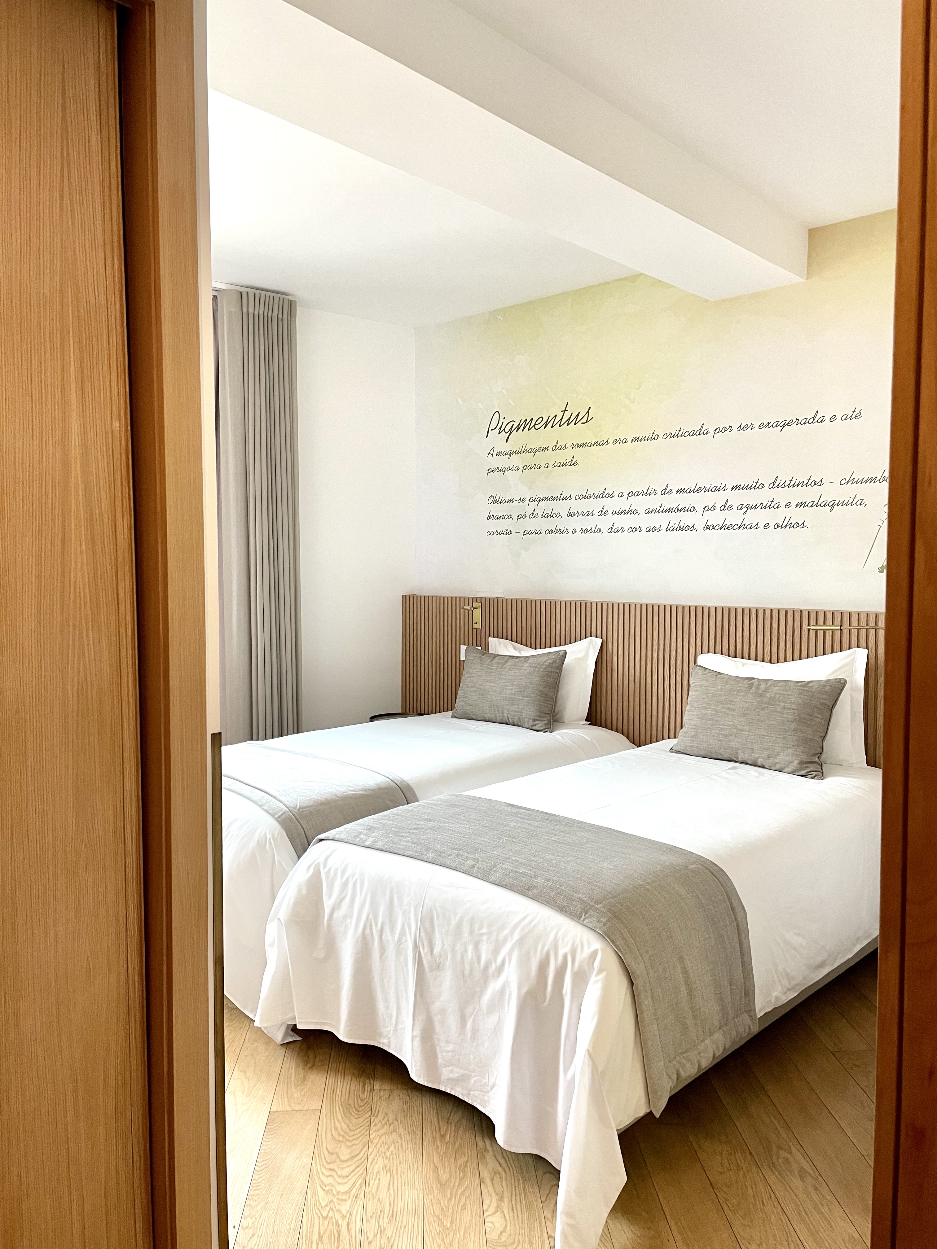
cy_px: 624
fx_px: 938
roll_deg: +0.1
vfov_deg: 67.3
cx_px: 468
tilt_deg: -4.1
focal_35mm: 26
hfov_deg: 53.1
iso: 100
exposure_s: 1/50
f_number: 1.6
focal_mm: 4.2
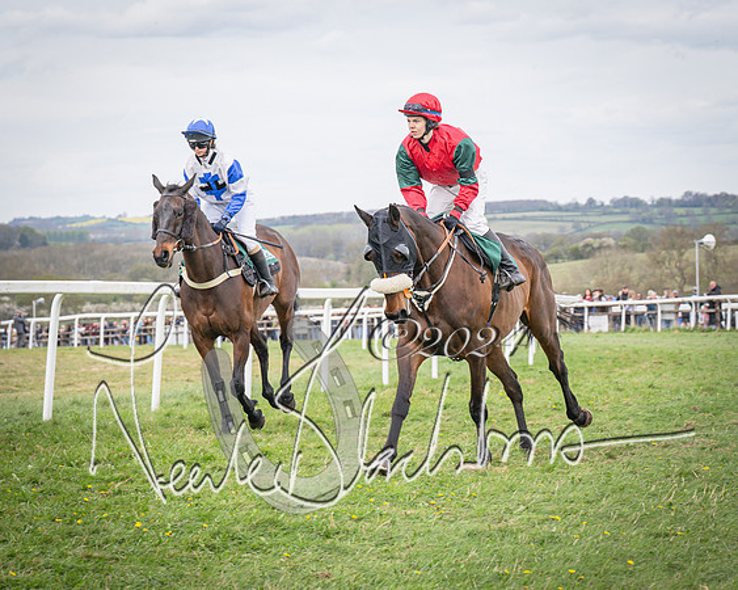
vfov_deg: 11.7
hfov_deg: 14.6
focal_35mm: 132
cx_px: 332
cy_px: 298
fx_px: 2874
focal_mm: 70
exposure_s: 1/500
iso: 200
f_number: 4
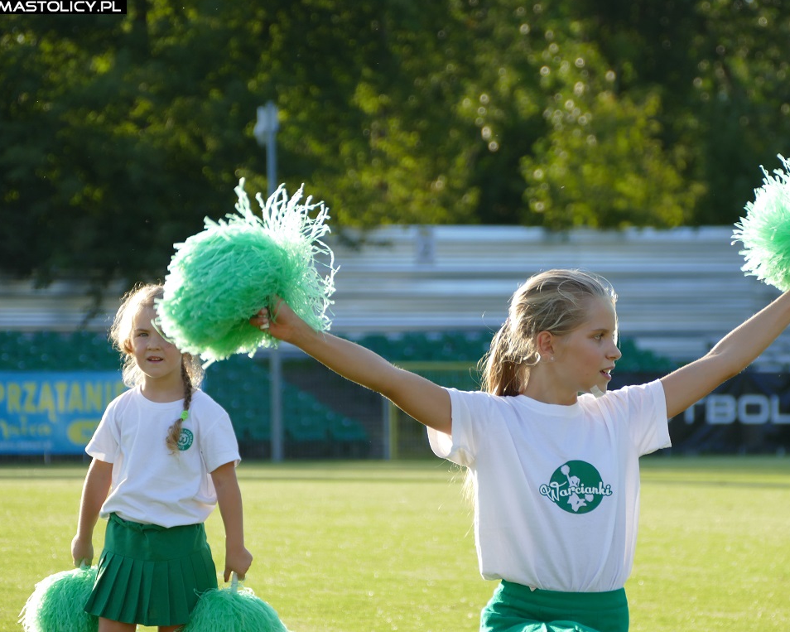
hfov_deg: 6.8
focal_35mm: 283
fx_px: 6616
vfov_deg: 5.5
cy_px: 315
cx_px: 444
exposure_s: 1/500
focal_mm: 91.1
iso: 160
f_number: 4
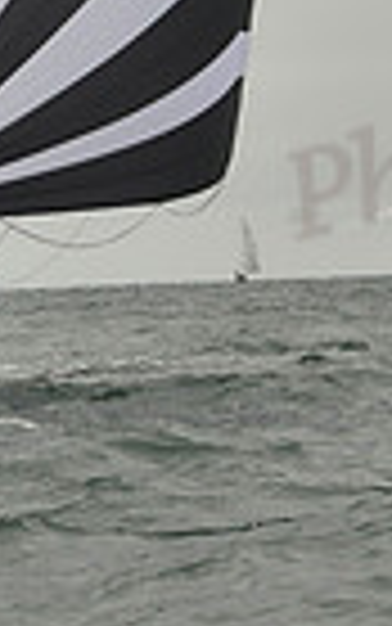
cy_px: -504
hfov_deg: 2.5
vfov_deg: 4.0
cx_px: 56
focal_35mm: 519
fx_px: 8862
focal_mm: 122
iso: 320
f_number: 10
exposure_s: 1/800
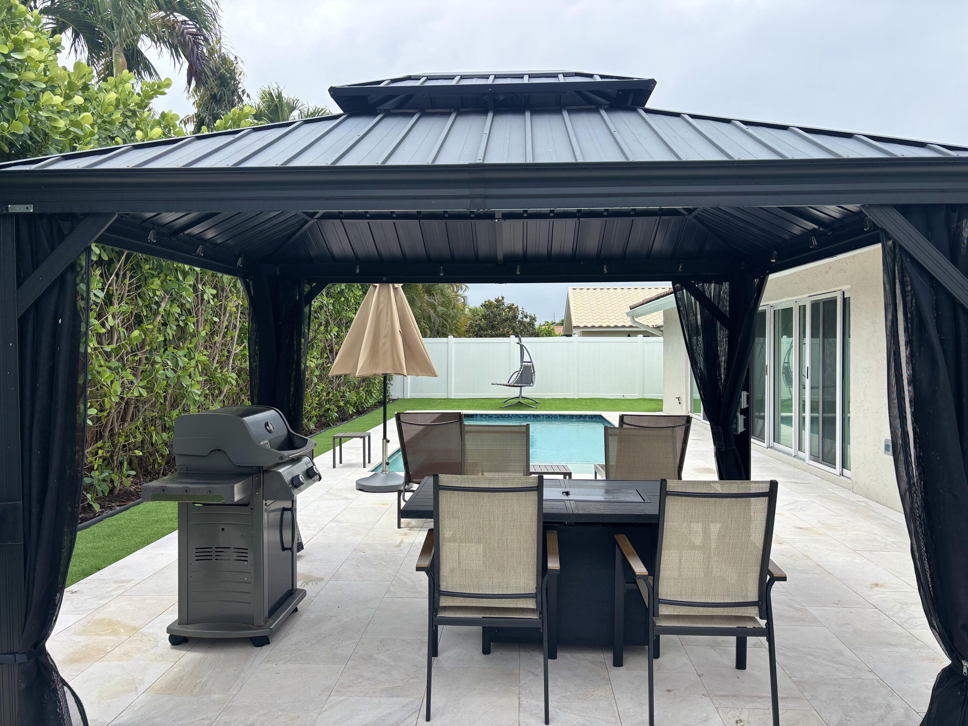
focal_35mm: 26
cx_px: 484
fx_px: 727
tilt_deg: +0.6
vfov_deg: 53.1
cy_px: 363
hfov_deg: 67.3
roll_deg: -0.2
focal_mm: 5.96
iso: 50
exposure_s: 1/2062
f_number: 1.6
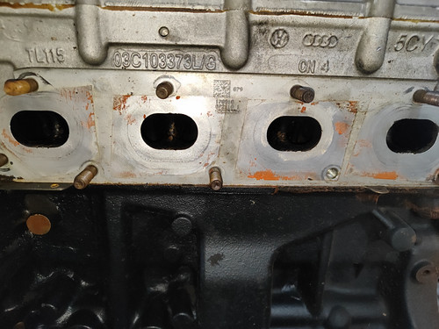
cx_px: 220
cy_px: 164
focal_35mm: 24
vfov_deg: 56.8
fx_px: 304
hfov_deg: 71.6
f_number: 1.89
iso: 1447
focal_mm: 5.89
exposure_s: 1/60
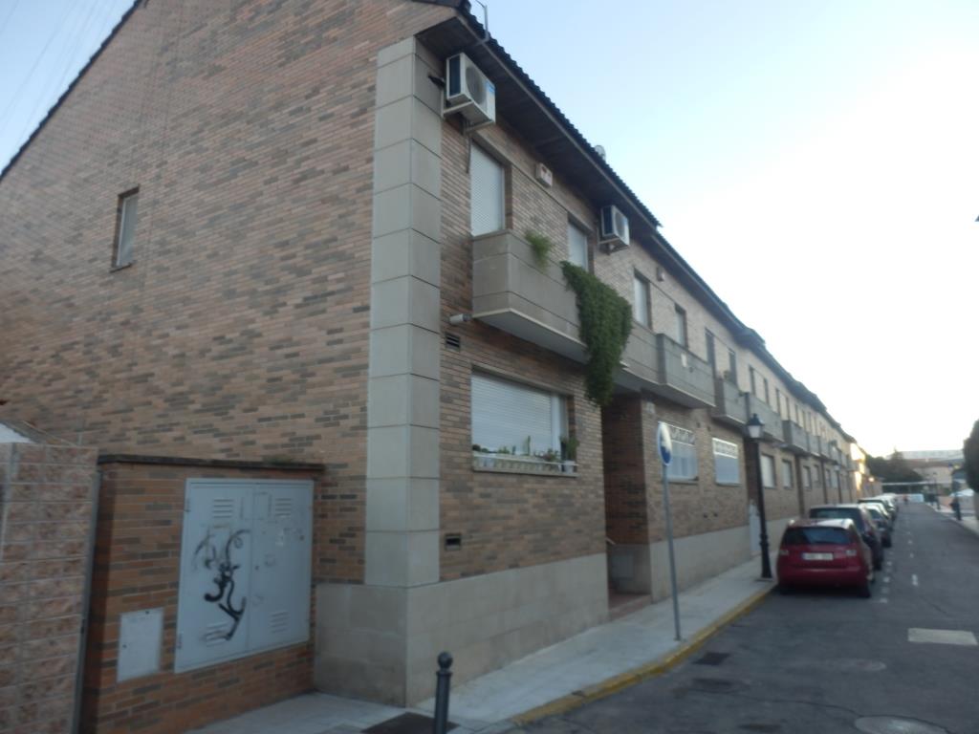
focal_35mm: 24
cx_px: 490
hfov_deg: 71.6
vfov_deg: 56.8
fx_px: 679
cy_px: 367
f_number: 3
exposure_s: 1/100
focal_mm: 4.2
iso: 80
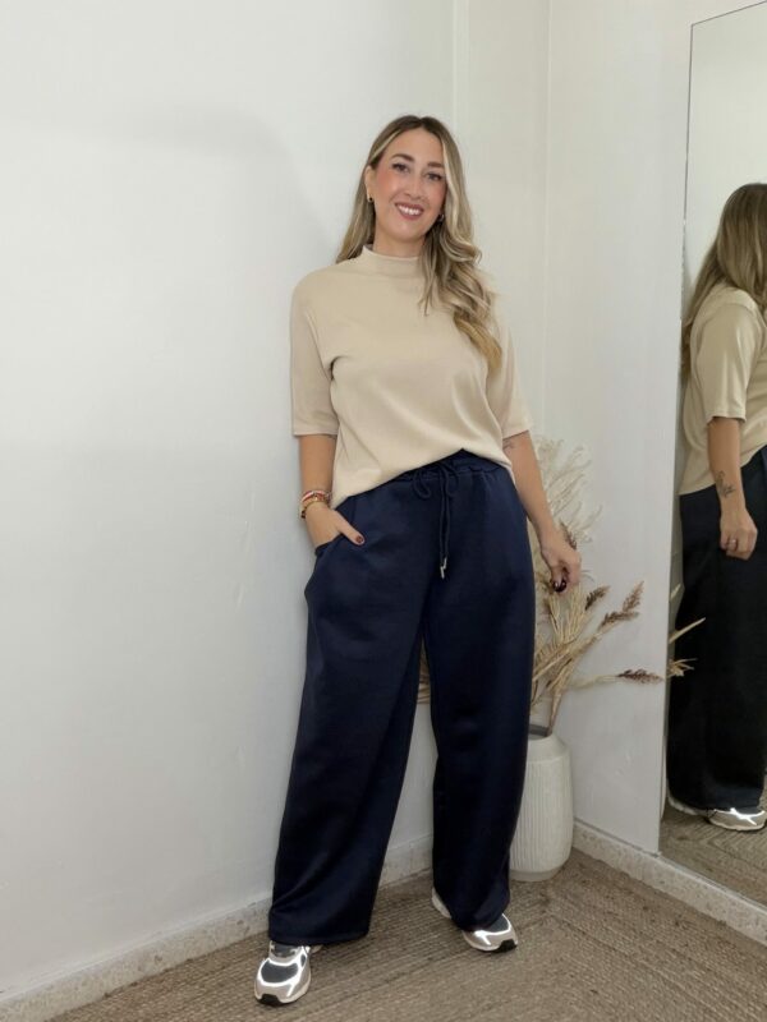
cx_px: 384
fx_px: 886
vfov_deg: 60.0
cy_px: 511
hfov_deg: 46.8
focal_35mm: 30
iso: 125
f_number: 1.9
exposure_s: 1/60
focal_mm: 2.71
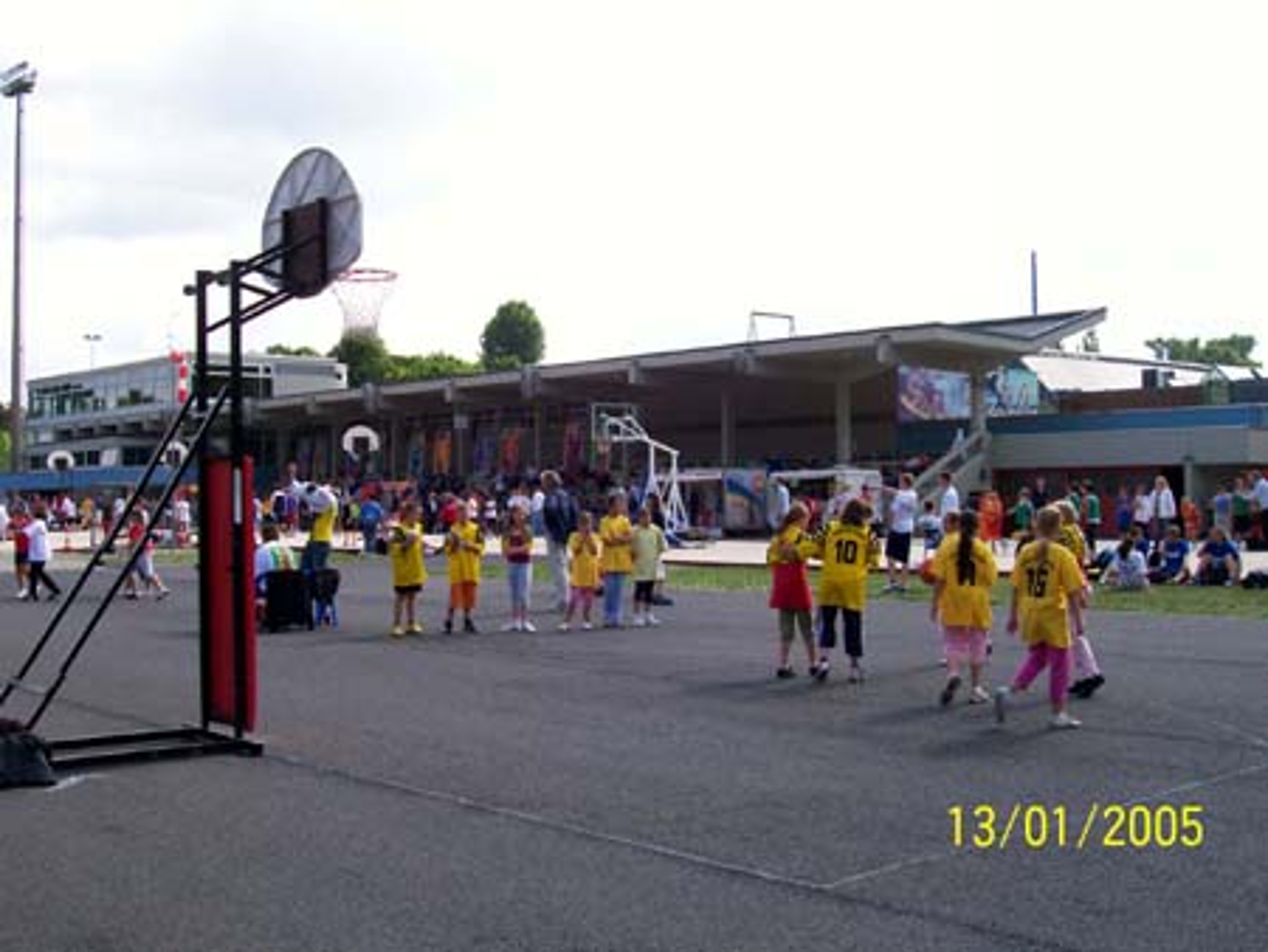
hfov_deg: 44.8
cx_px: 634
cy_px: 476
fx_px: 1539
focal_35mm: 42
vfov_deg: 34.4
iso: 80
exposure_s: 1/238
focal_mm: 7
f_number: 5.6
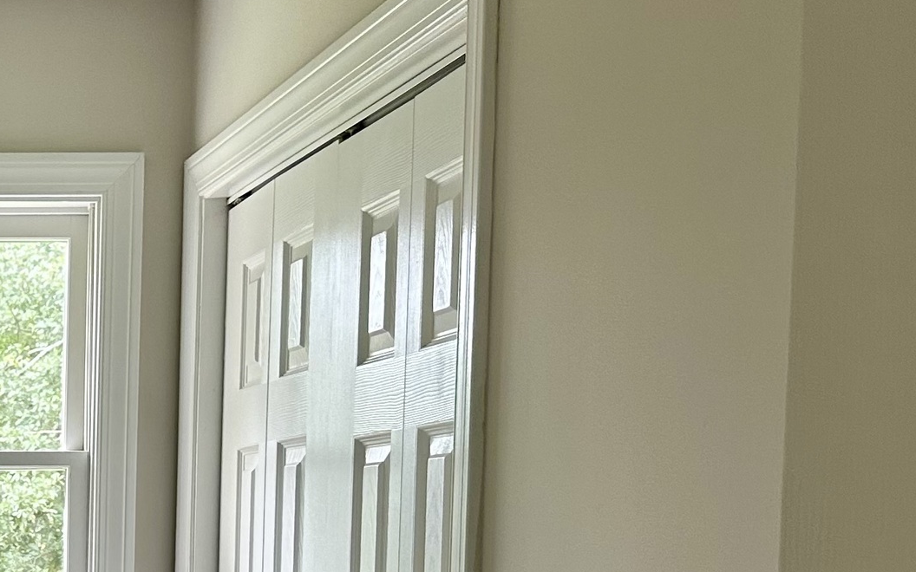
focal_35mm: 74
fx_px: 1847
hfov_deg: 24.9
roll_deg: -0.1
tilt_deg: -4.9
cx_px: -212
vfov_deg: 16.9
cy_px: 681
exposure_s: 1/120
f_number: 1.78
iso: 125
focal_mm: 6.86
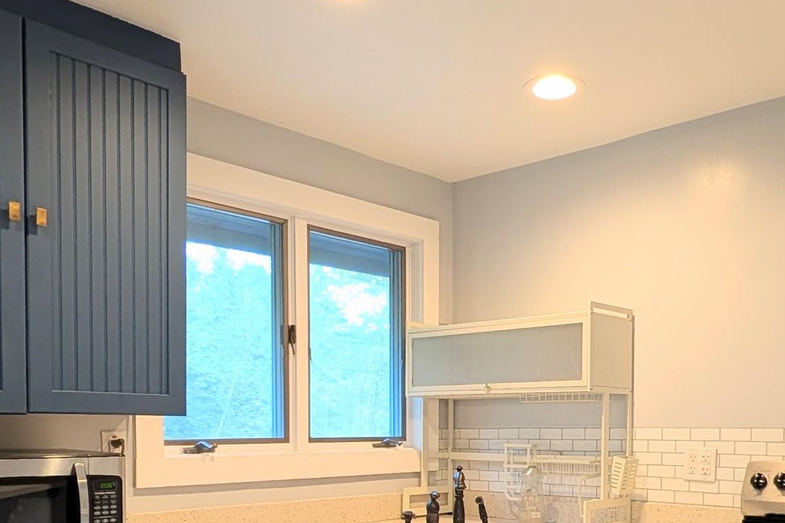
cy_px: 462
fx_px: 741
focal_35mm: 34
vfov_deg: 36.7
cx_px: 438
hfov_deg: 55.7
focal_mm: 2.02
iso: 99
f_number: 1.7
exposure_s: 1/60
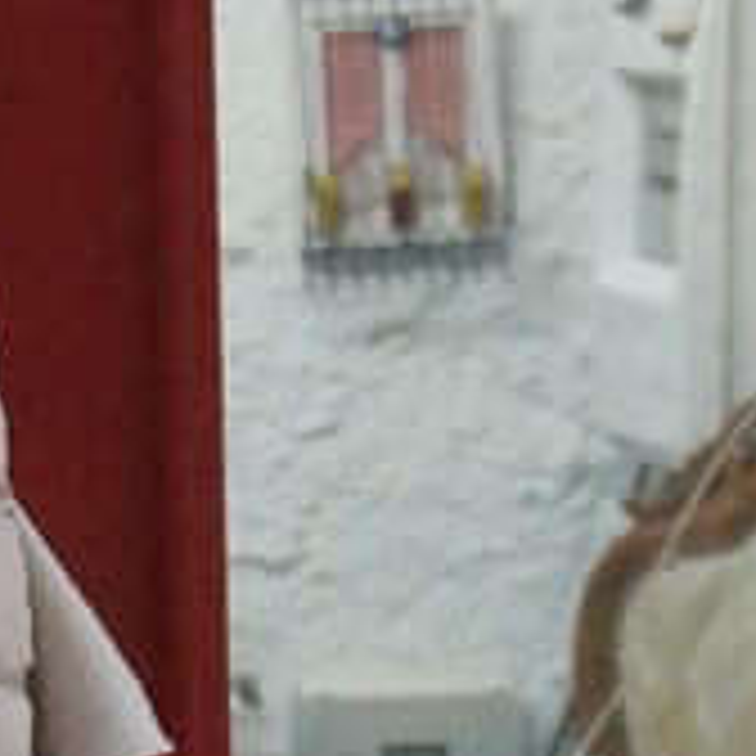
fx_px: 6561
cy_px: 180
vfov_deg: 6.6
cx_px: -652
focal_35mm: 266
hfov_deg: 6.4
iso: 3200
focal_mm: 25
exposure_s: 1/125
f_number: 4.5
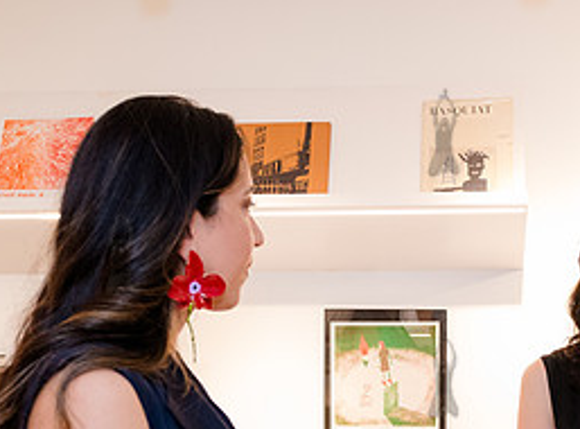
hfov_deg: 26.0
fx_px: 1250
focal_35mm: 75
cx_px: 383
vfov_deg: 19.2
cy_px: 377
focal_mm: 26
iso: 1600
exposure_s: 1/160
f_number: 4
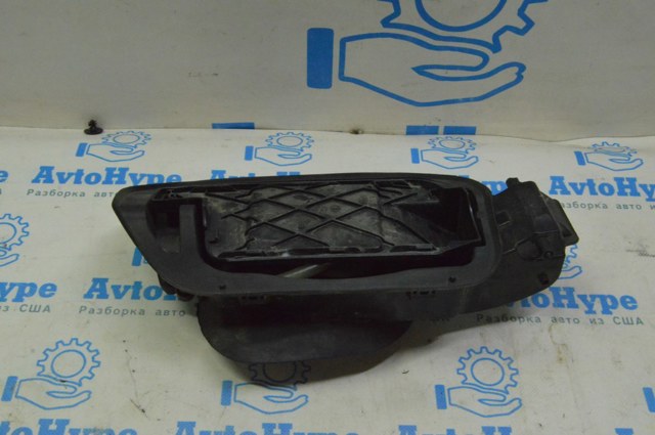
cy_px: 218
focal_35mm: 46
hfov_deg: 42.4
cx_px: 328
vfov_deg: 28.9
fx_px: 845
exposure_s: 1/60
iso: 6400
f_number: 20
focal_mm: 31
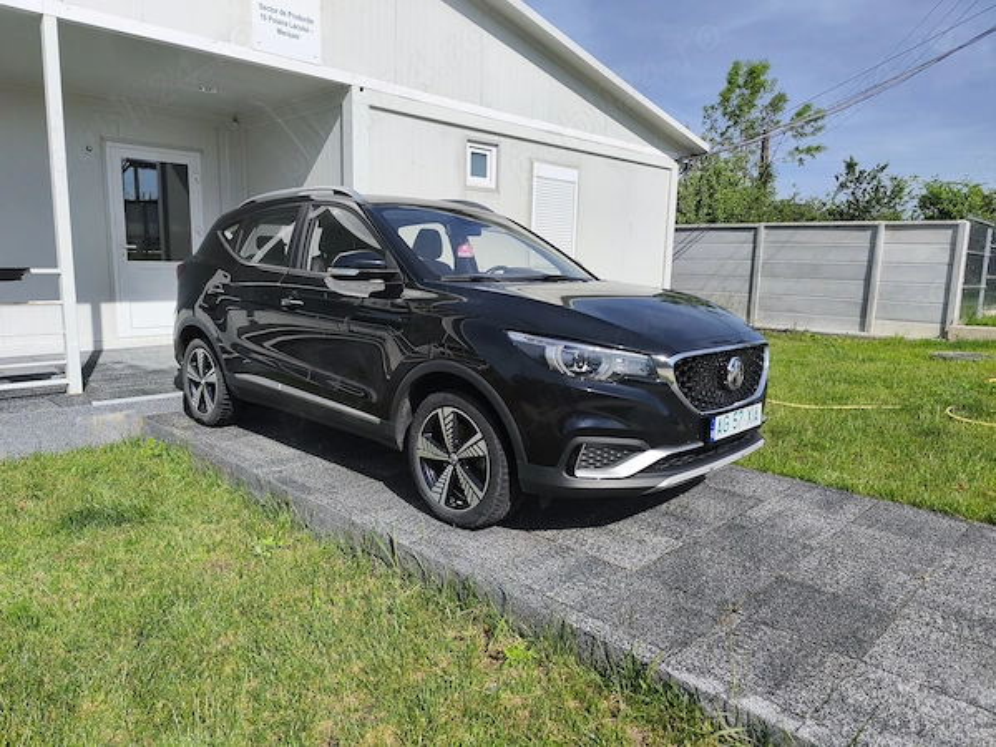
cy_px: 374
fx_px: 662
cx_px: 498
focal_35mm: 23
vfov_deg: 58.9
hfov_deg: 73.9
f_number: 1.65
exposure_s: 1/1730
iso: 50
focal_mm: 6.14
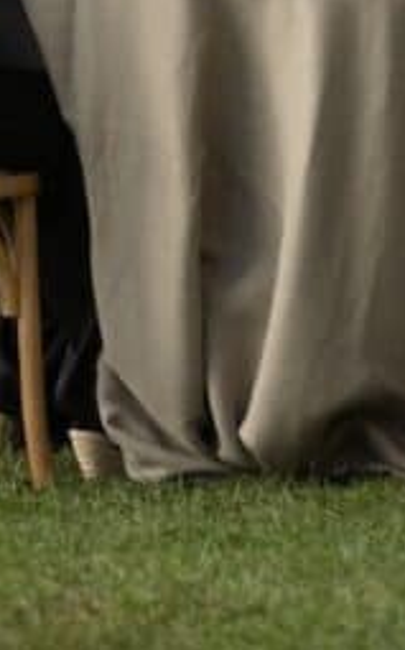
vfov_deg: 3.7
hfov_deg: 2.3
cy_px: -218
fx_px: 10136
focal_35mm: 573
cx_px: 446
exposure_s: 1/6400
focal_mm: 140
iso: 800
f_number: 2.8
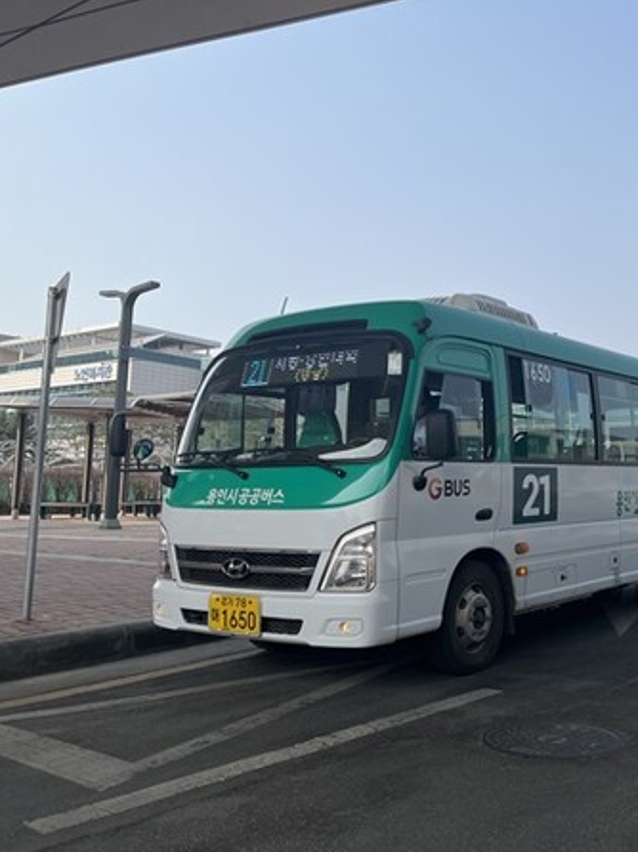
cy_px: 426
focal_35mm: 35
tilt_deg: +4.7
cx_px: 525
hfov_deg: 38.8
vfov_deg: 52.7
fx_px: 861
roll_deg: -1.2
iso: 50
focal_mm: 5.1
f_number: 1.6
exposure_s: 1/2967
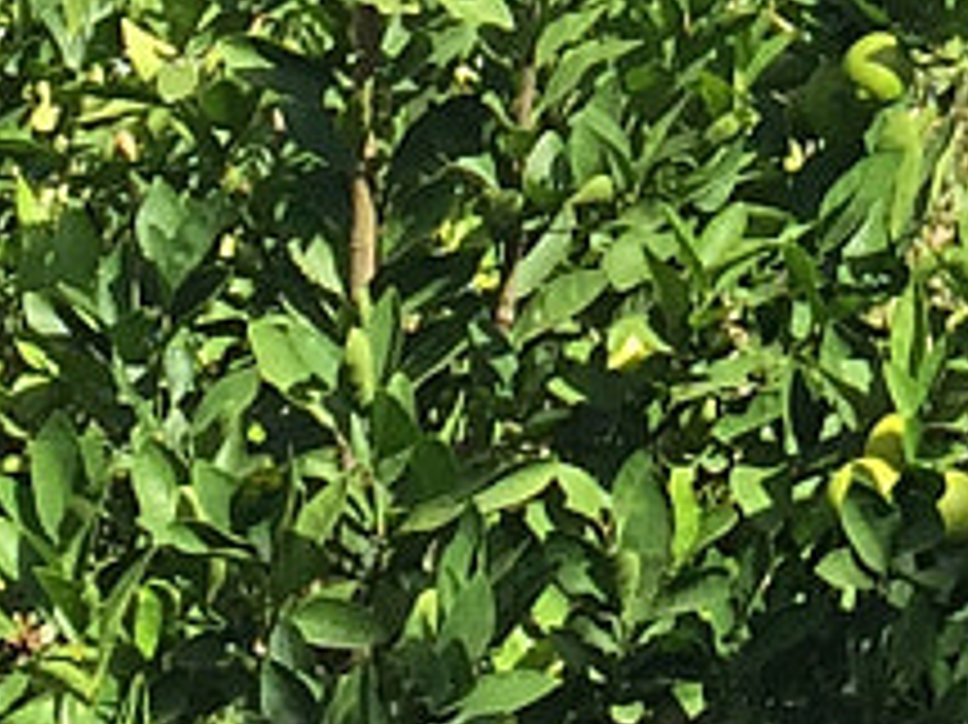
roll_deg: -3.5
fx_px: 6037
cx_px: 1567
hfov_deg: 8.9
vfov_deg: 6.5
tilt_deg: +21.3
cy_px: -1061
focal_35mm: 216
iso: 32
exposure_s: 1/1236
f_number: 2.2
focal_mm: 4.15
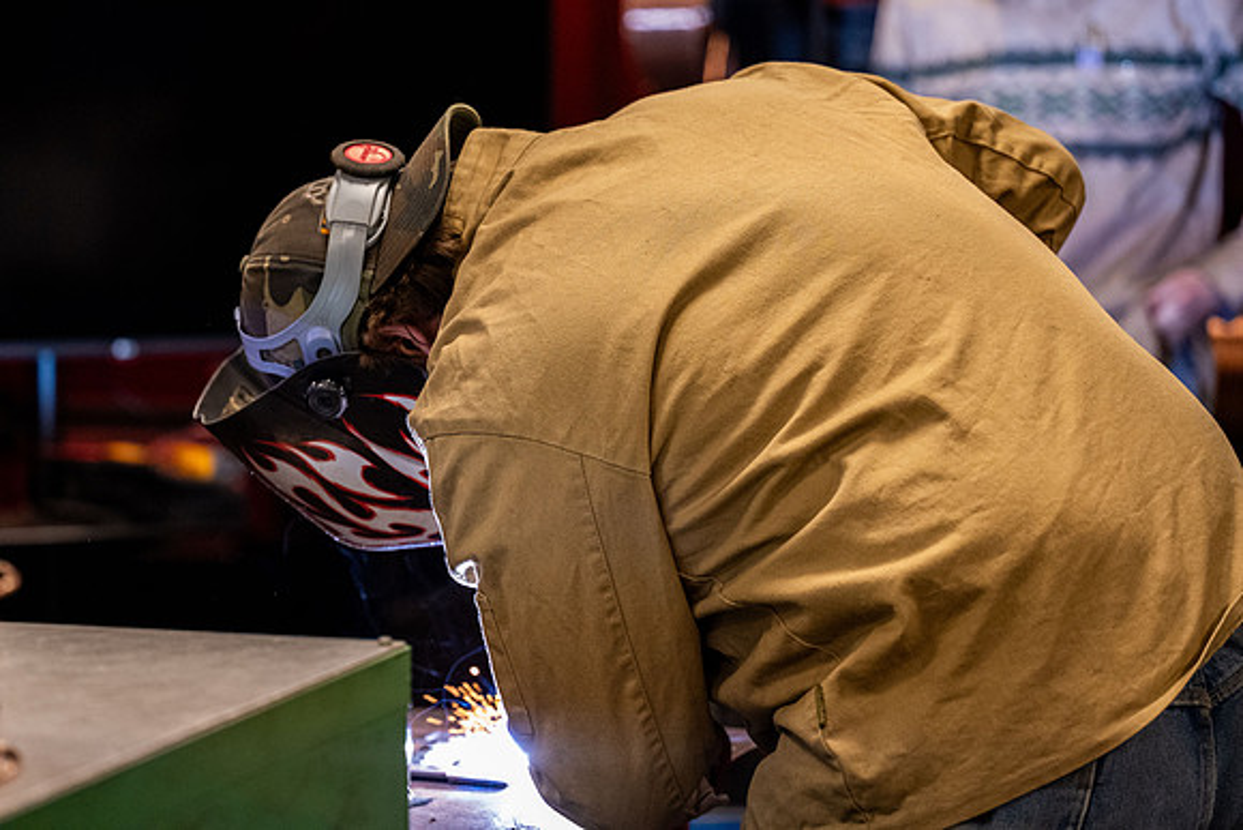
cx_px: 471
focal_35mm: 125
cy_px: 315
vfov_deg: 10.9
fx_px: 4331
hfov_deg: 16.3
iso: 4000
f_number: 2.8
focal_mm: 101
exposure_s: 1/640
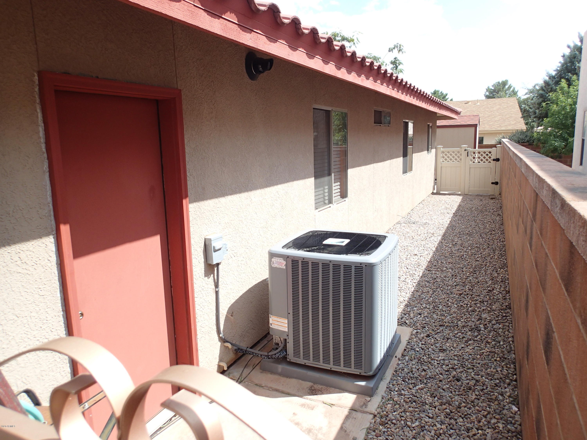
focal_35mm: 25
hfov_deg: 69.4
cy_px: 220
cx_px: 294
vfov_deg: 54.9
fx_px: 424
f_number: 2.8
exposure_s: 1/640
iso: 100
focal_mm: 4.5
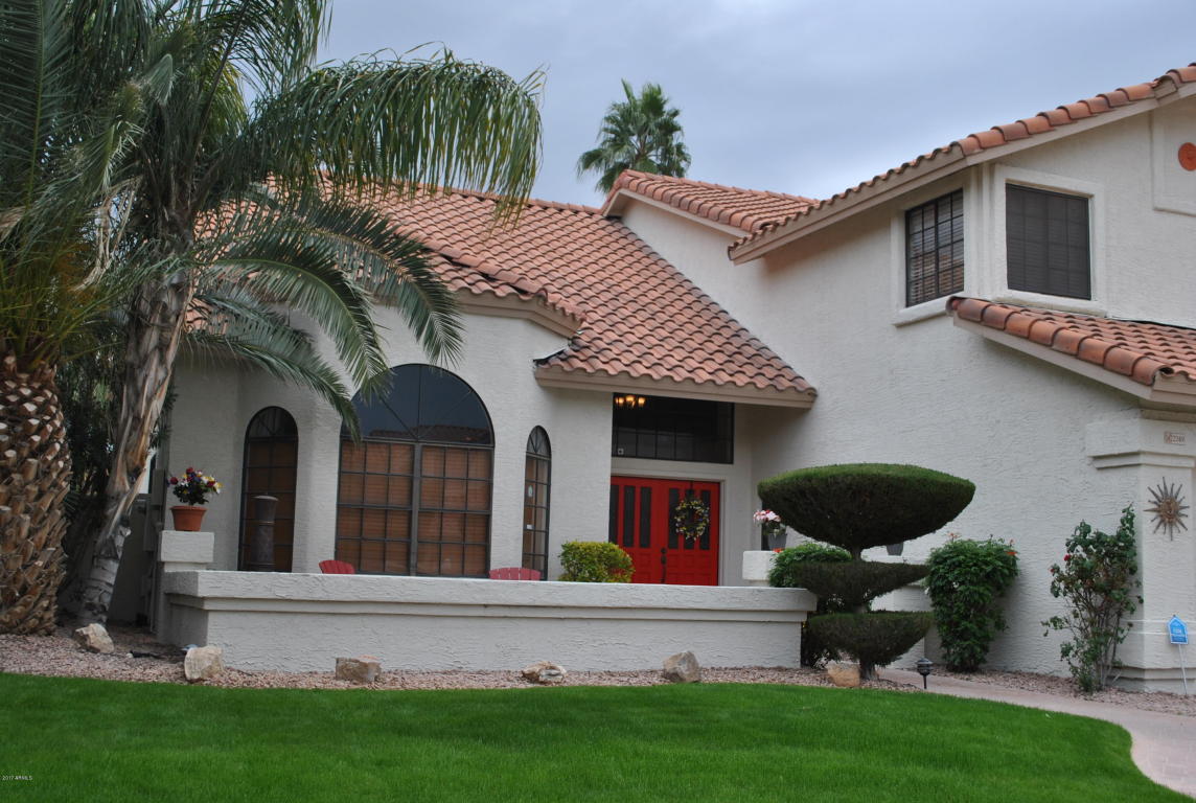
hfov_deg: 49.5
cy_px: 402
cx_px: 598
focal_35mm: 39
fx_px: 1298
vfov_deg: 34.4
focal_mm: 26
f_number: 6.3
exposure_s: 1/160
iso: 100
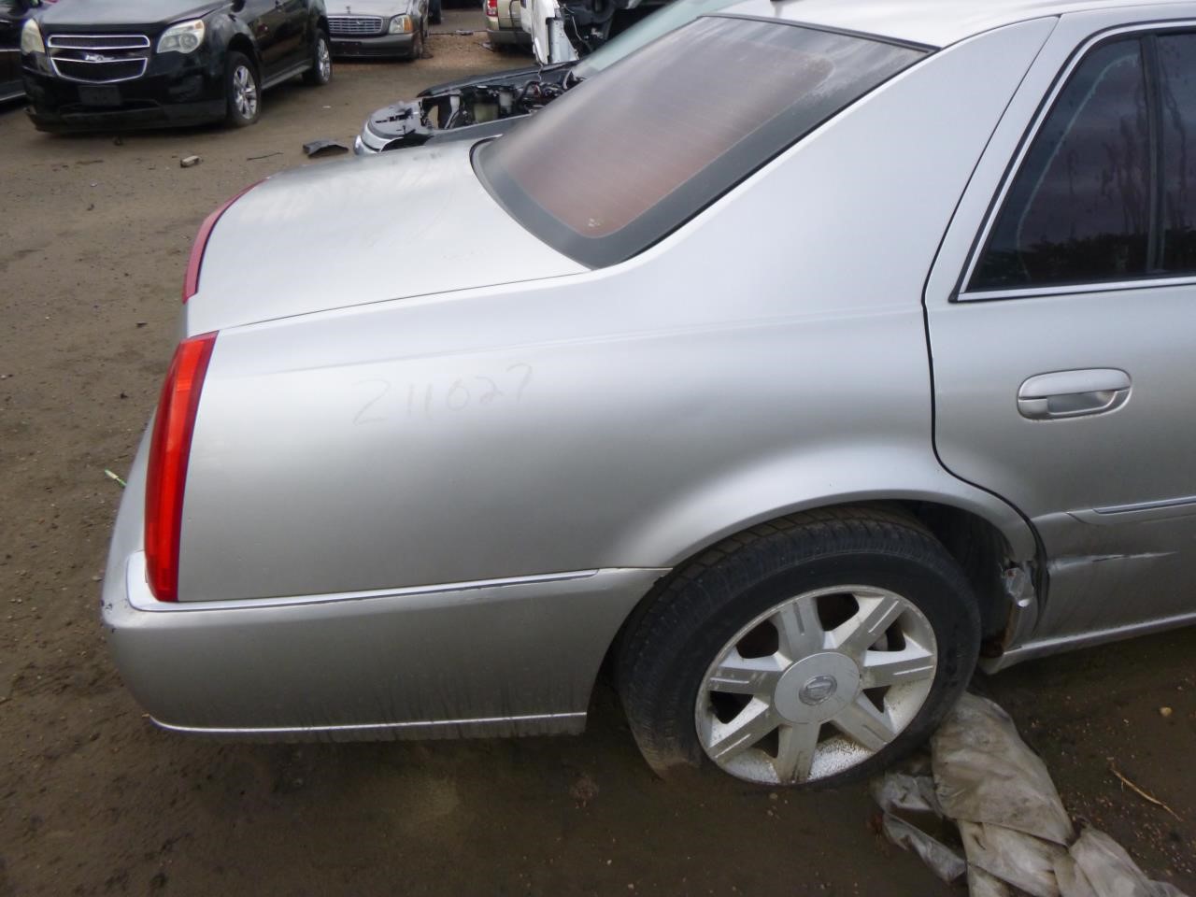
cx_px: 598
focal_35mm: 25
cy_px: 448
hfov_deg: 69.4
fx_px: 864
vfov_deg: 54.9
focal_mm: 4.5
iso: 160
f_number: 3.9
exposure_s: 1/60
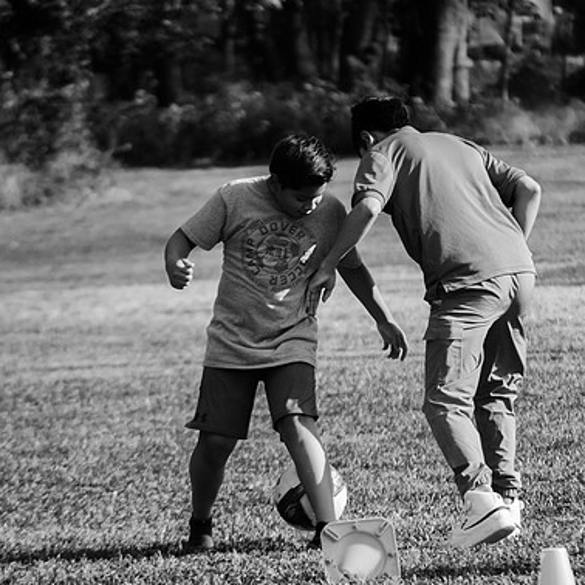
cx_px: 347
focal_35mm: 390
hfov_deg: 4.5
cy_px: 294
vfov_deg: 4.5
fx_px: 7457
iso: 200
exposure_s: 1/640
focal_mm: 200
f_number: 6.3
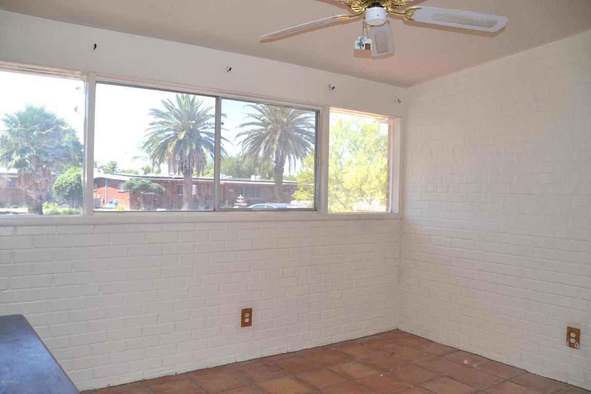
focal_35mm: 27
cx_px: 296
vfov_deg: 47.9
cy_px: 197
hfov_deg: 67.4
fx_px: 443
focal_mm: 18
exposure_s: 1/200
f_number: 5
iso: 100
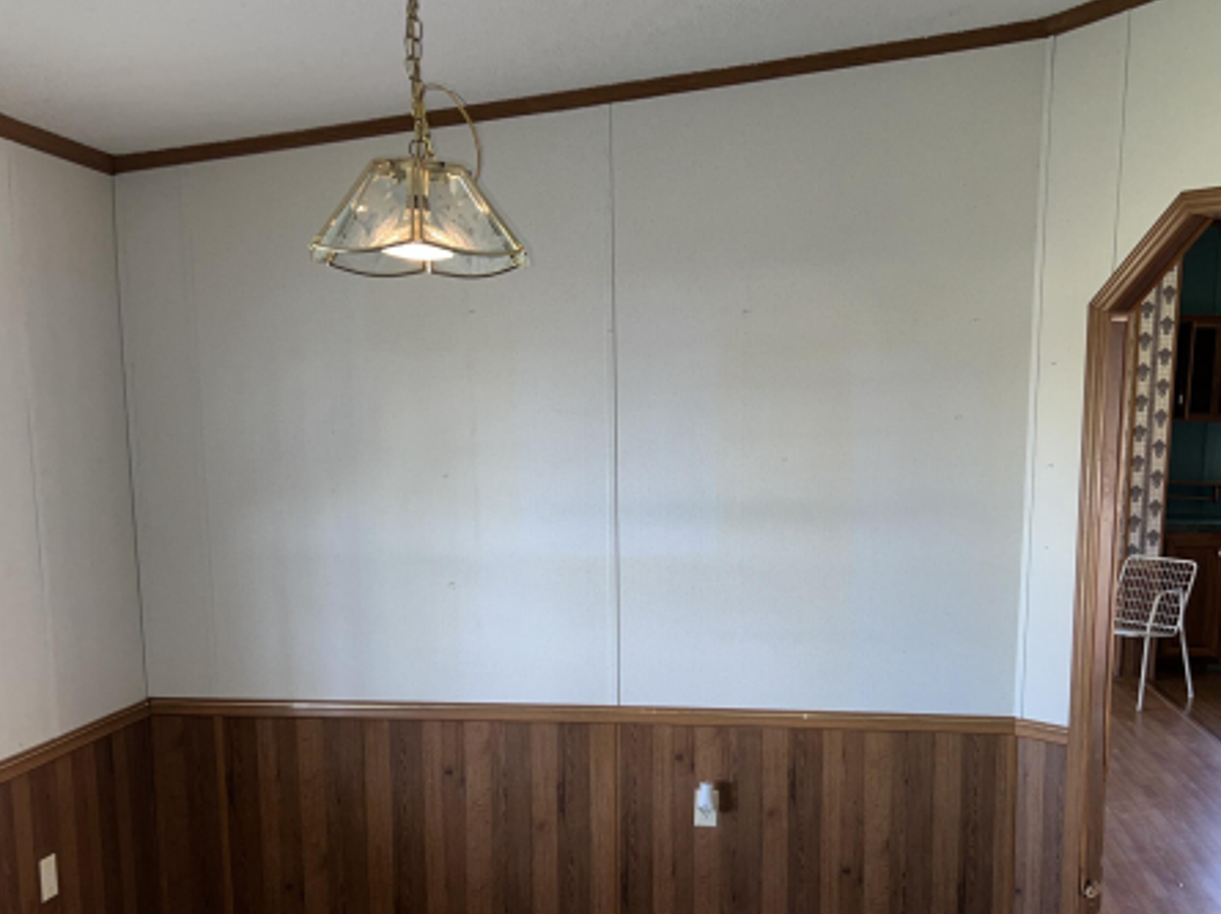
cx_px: 723
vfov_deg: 36.2
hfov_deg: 47.7
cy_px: 637
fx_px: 1375
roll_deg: +0.1
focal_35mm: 39
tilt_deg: -8.3
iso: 50
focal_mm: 5.7
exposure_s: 1/30
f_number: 1.5
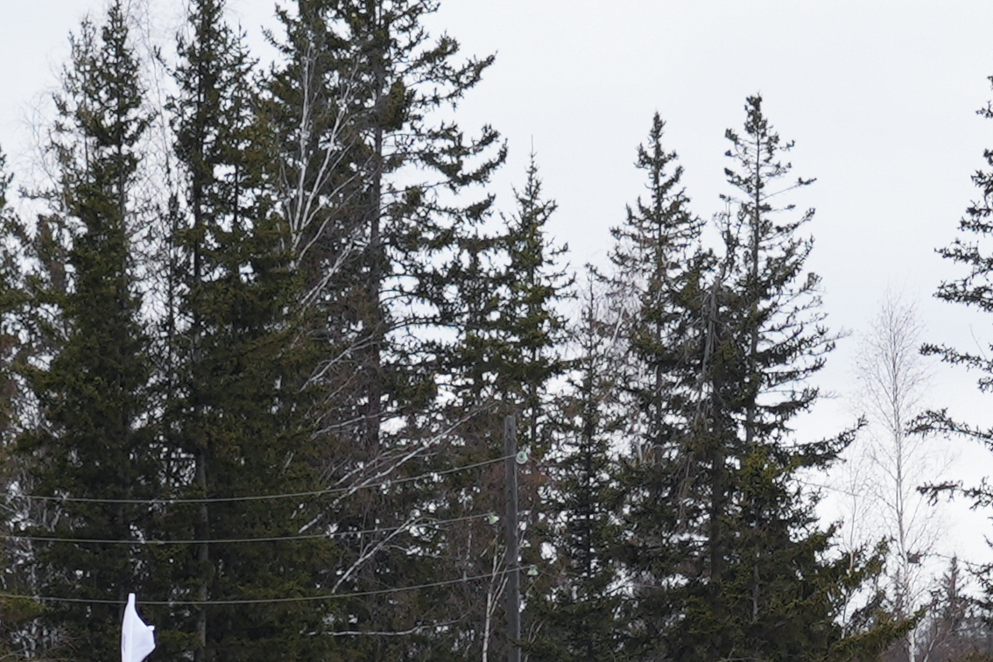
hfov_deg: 4.1
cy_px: 736
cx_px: 80
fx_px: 13791
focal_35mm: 500
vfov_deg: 2.7
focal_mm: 82
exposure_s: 1/160
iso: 160
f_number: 4
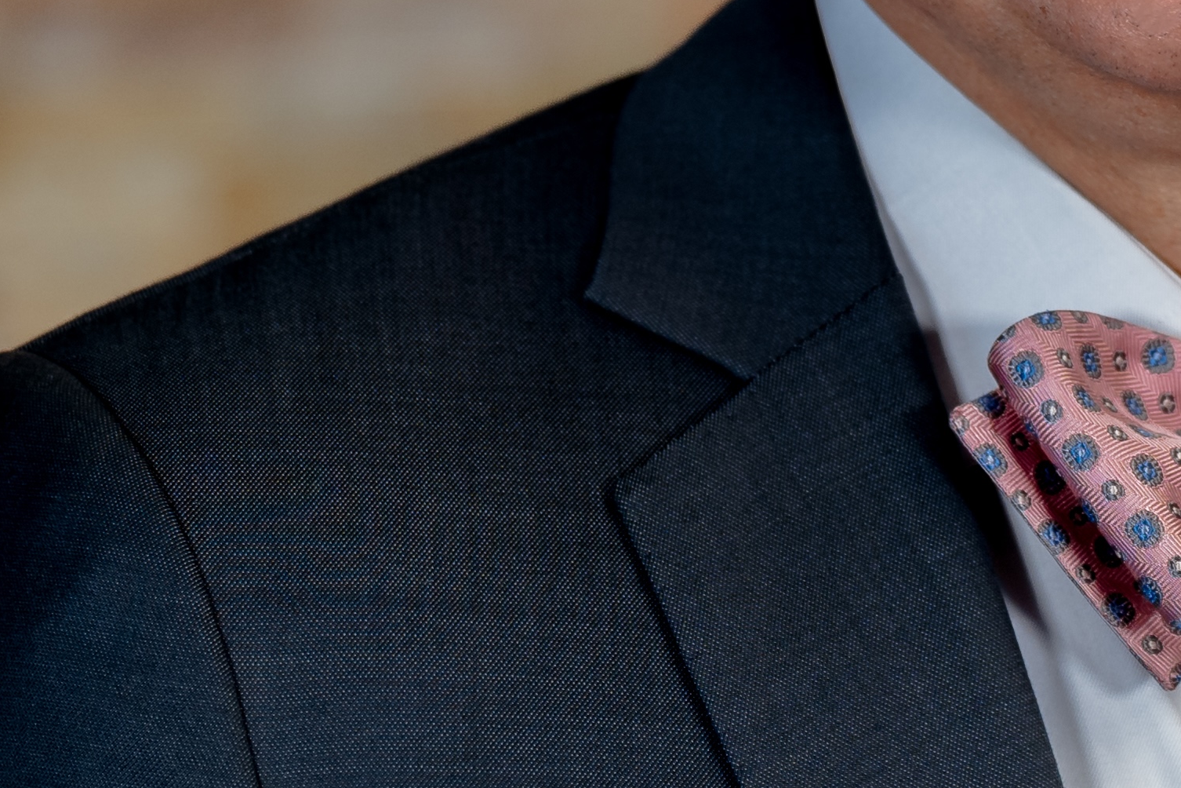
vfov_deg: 5.2
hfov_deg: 7.8
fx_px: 8627
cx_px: 1101
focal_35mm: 263
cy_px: 33
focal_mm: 66
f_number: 2.8
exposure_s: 1/200
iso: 320
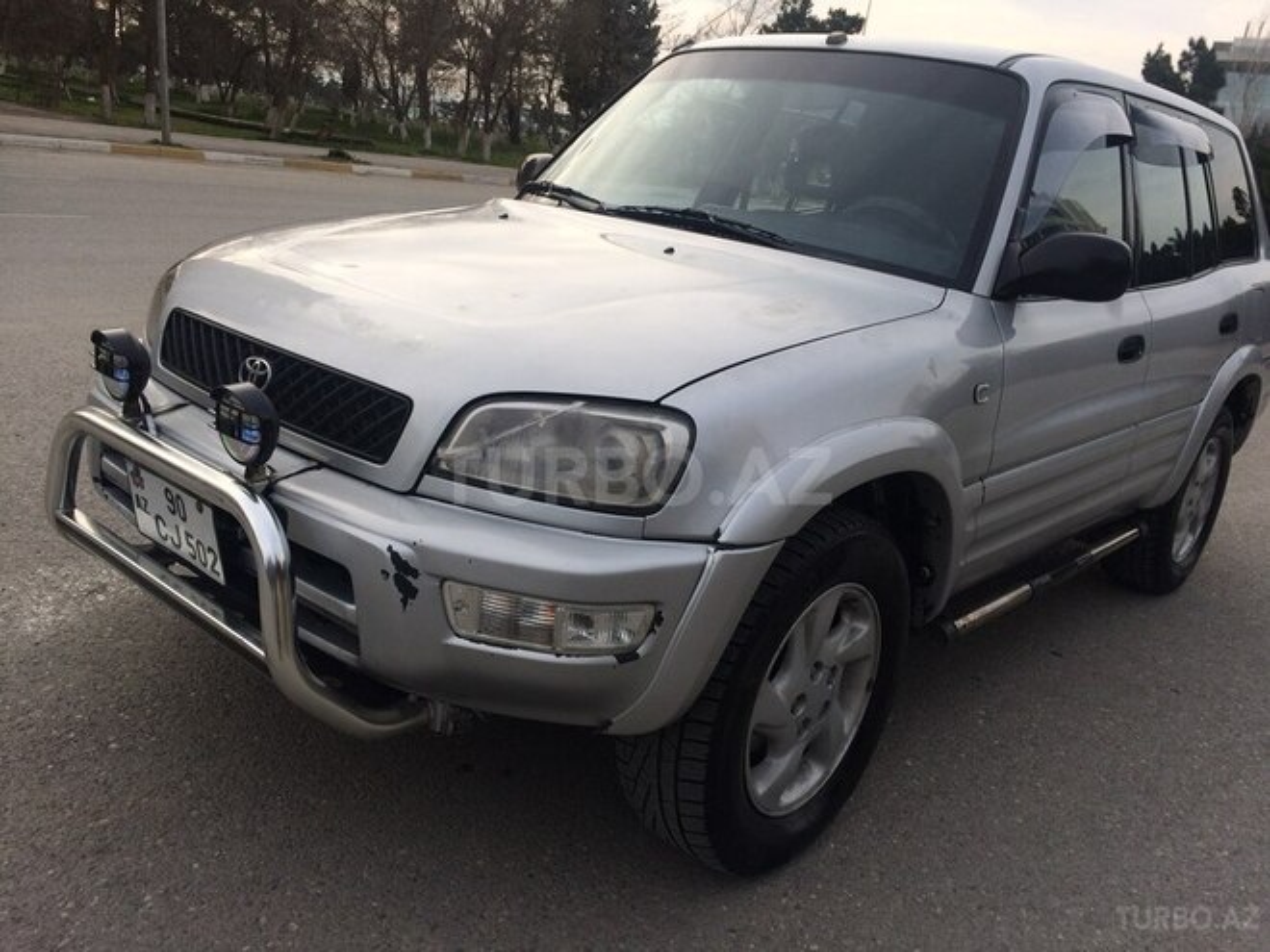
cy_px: 476
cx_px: 635
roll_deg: -6.1
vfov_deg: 48.2
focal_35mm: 29
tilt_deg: -16.9
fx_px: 1064
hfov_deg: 61.7
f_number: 2.2
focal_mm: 4.15
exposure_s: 1/873
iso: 32
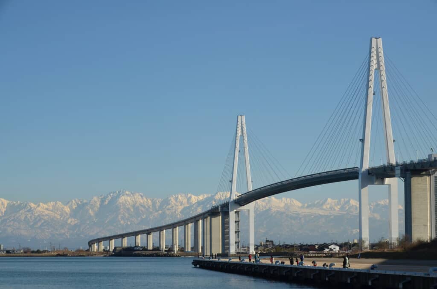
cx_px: 218
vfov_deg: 16.2
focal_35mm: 84
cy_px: 144
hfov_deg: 24.2
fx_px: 1017
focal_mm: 56
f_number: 10
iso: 400
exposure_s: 1/640
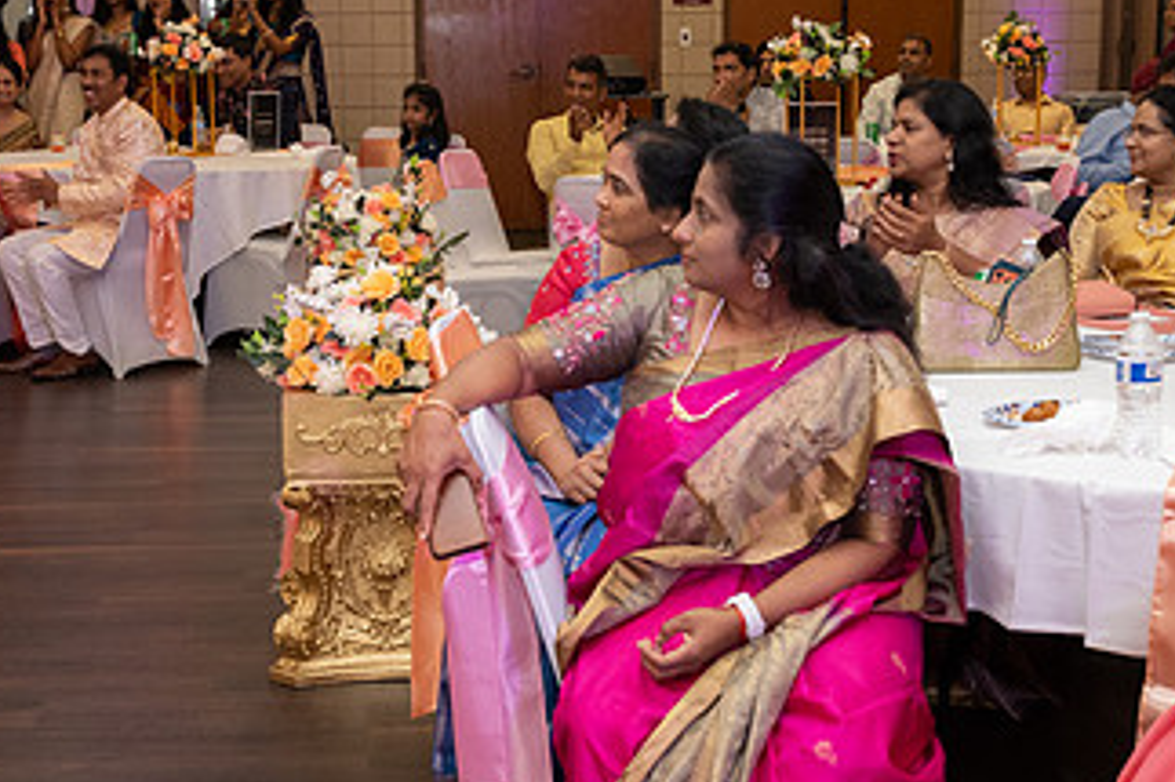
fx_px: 2055
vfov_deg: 21.5
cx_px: 584
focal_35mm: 63
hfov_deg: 31.9
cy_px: 438
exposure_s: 1/160
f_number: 4
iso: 1250
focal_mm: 33
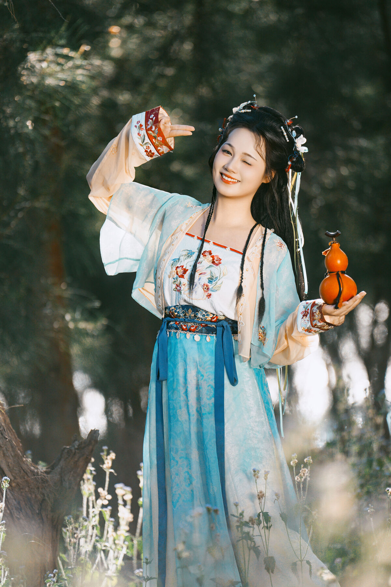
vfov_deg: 10.6
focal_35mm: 194
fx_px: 3160
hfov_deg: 7.1
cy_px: 294
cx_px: 196
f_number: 2.8
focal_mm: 194
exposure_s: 1/1000
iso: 400
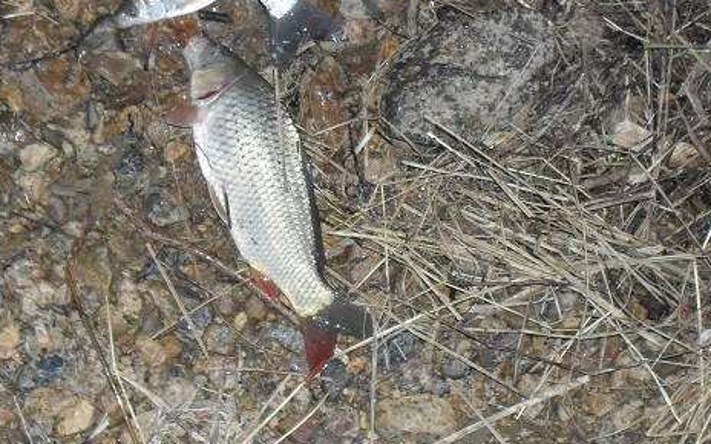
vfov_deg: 20.1
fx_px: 1240
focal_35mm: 64
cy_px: 103
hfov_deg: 31.9
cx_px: 306
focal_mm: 6.3
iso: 200
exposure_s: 1/45
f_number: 3.2
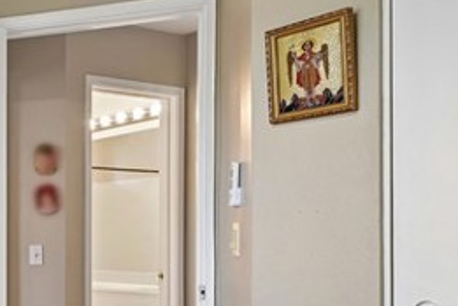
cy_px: 244
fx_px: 598
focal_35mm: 47
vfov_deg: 28.1
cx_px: -190
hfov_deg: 29.7
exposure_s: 1/10
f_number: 8
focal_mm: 12
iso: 250
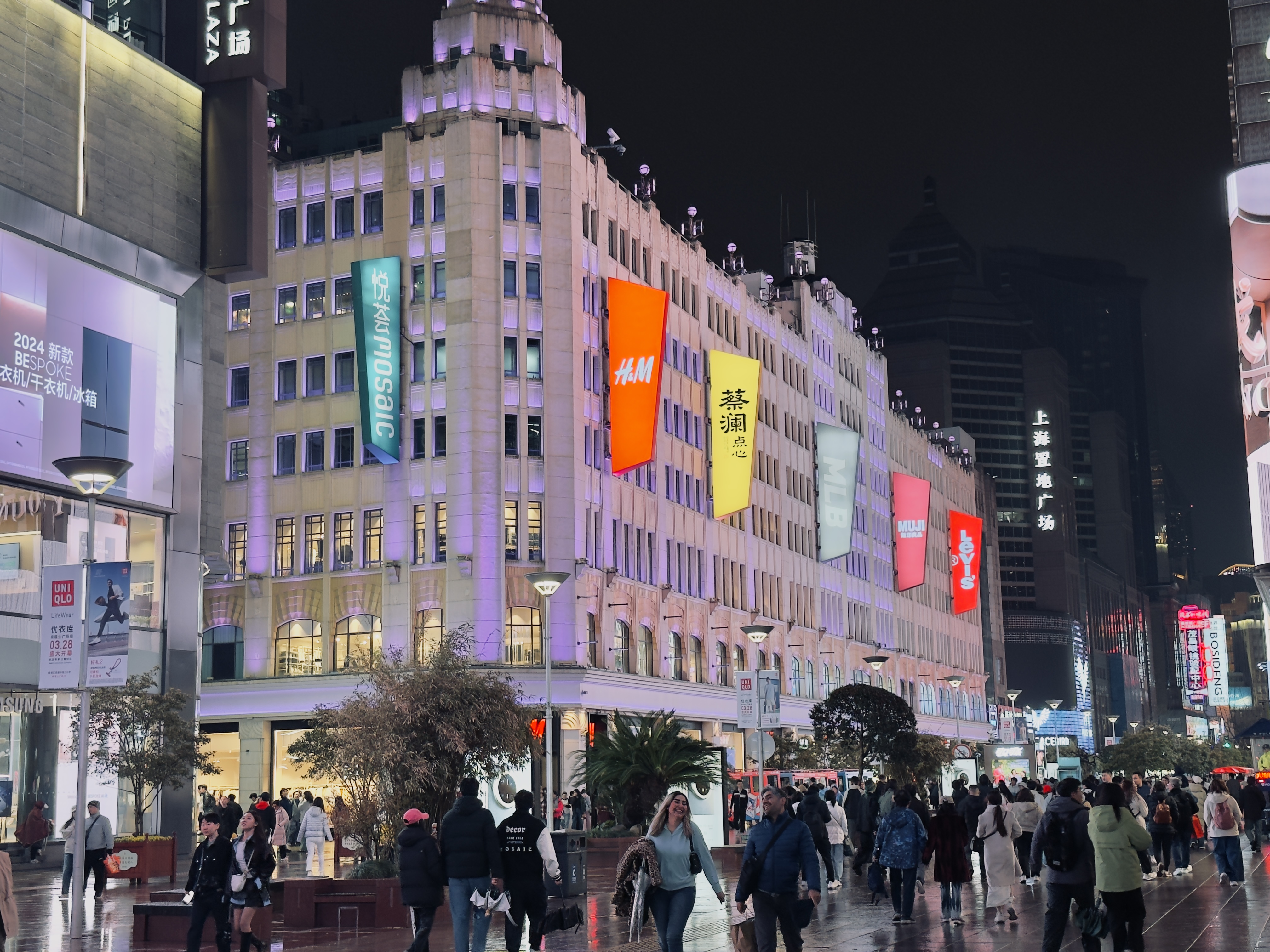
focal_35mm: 48
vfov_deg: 30.3
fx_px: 1761
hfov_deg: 39.7
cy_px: 476
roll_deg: +1.7
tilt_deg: +10.2
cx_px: 635
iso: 80
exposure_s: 1/60
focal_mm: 6.76
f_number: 1.78
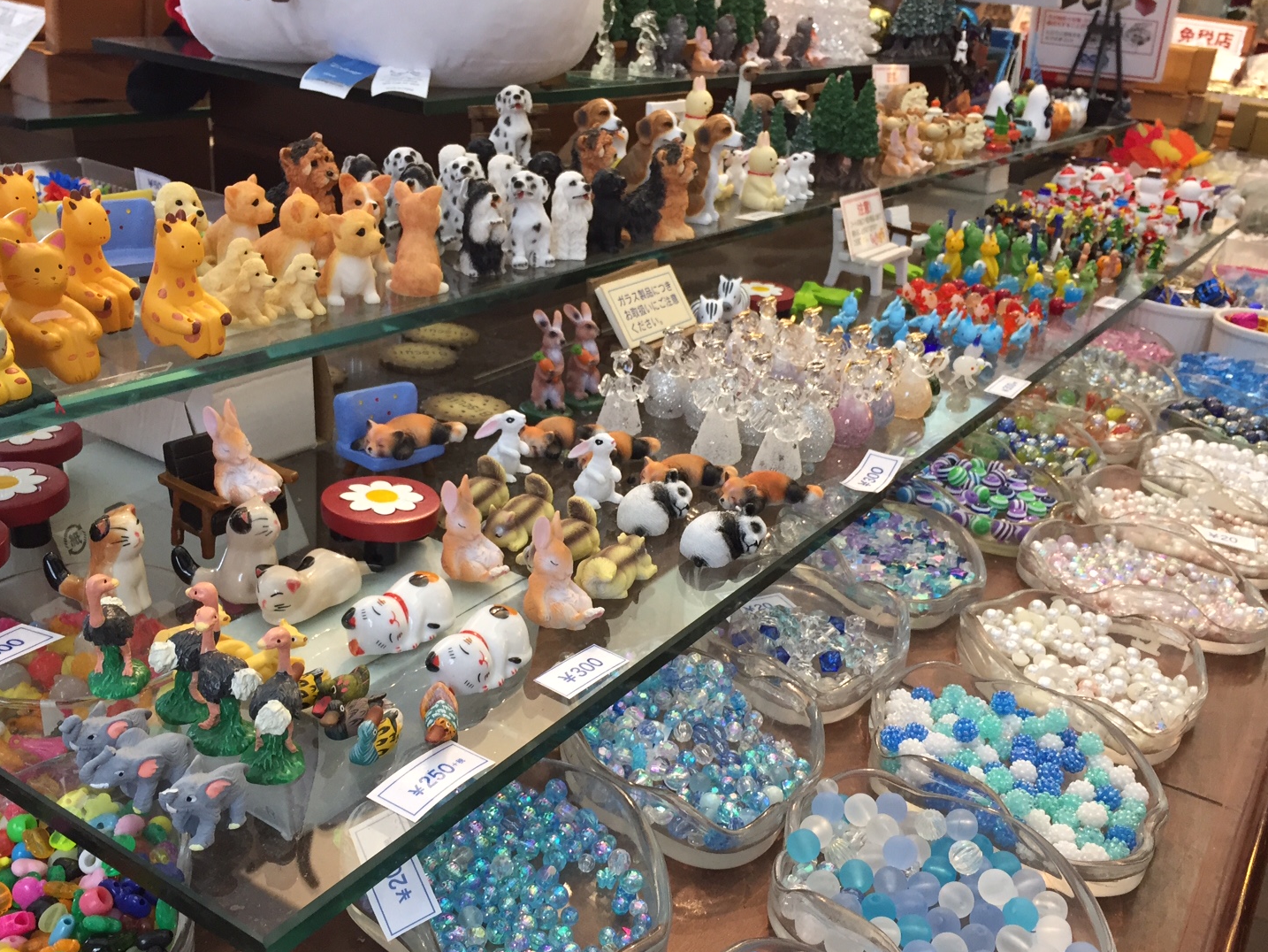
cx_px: 607
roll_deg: -3.7
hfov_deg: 55.3
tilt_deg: -24.0
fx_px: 1209
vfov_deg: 42.9
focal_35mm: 33
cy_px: 532
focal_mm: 4.15
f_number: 2.2
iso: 80
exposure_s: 1/30
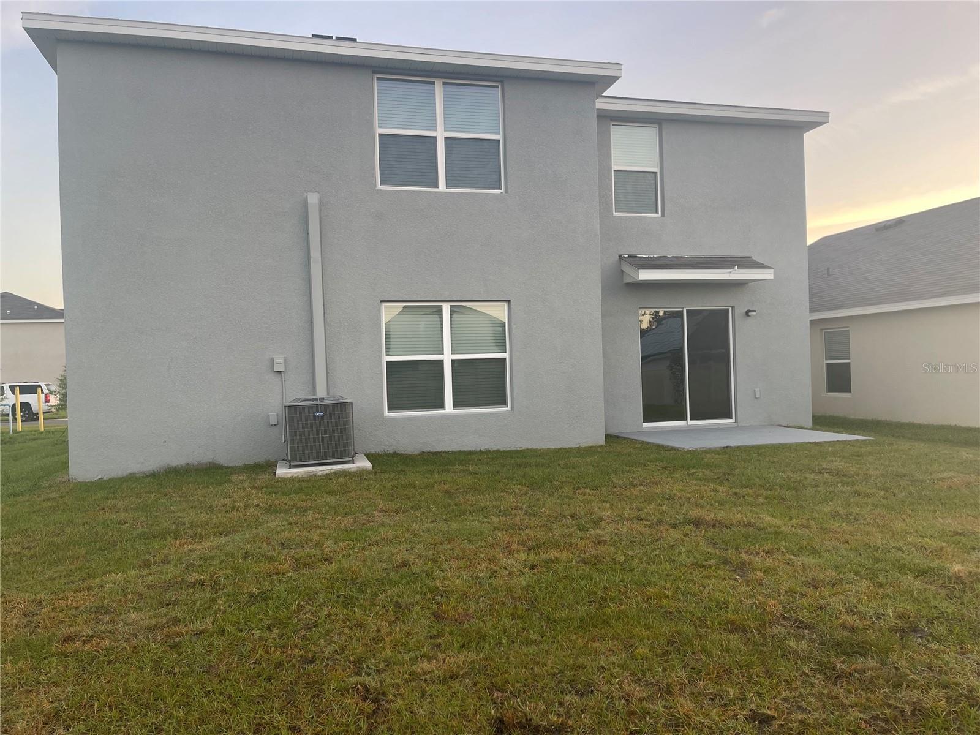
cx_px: 490
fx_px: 708
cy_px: 368
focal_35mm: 25
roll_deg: +1.8
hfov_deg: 69.4
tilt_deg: -1.0
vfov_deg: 54.9
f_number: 1.6
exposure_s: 1/121
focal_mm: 5.1
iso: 64
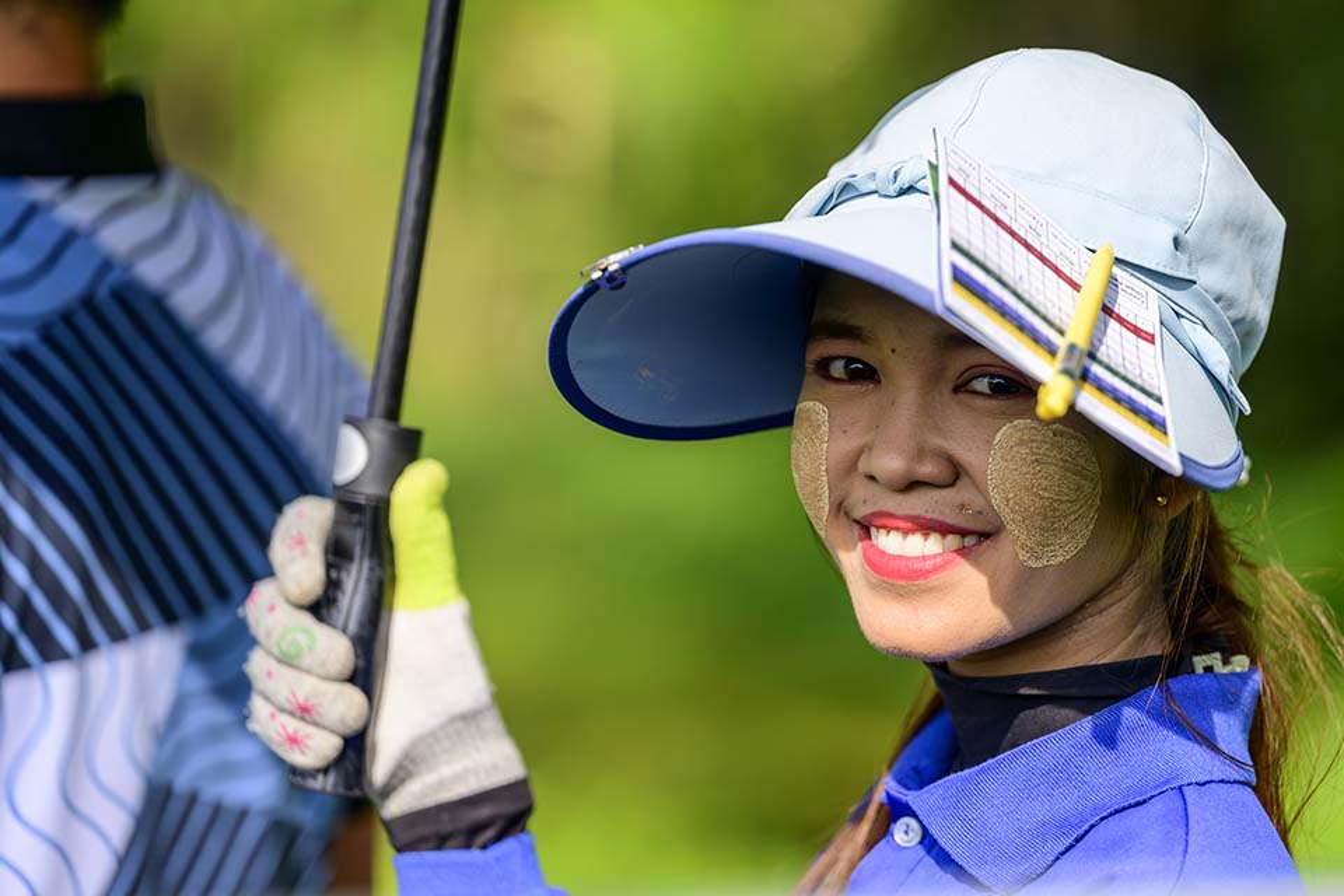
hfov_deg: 10.3
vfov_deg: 6.9
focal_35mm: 200
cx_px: 672
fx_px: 7466
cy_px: 448
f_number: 3.2
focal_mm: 200
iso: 180
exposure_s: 1/2500
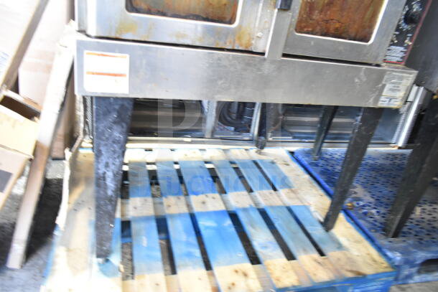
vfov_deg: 48.0
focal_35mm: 27
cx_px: 219
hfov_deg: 67.4
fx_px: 329
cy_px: 146
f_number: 3.5
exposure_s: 1/50
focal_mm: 18
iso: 1600
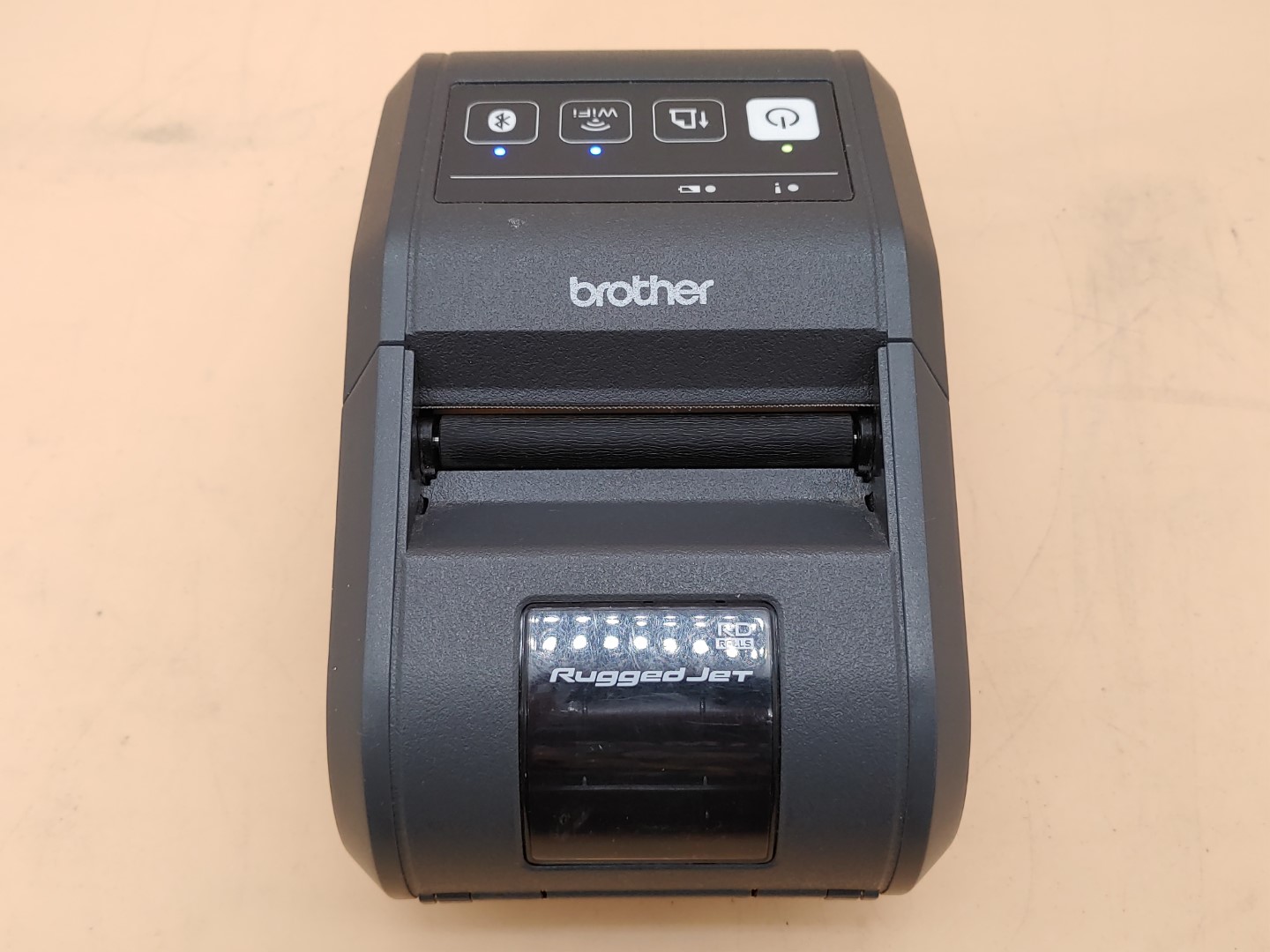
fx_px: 1211
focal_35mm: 33
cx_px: 635
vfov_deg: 42.9
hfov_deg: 55.4
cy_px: 476
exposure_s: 1/61
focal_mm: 4.36
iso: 50
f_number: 1.8
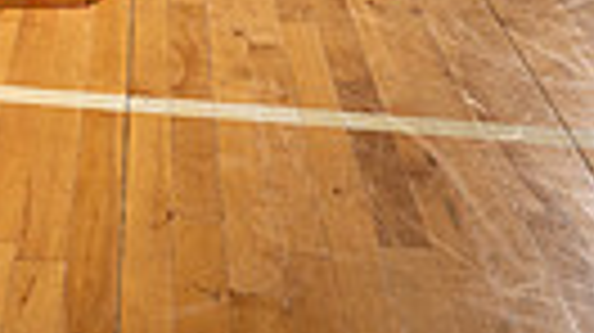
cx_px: -76
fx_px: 1574
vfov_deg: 9.8
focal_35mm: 100
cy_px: -598
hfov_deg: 20.3
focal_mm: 28
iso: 125
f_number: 5.6
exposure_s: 1/250
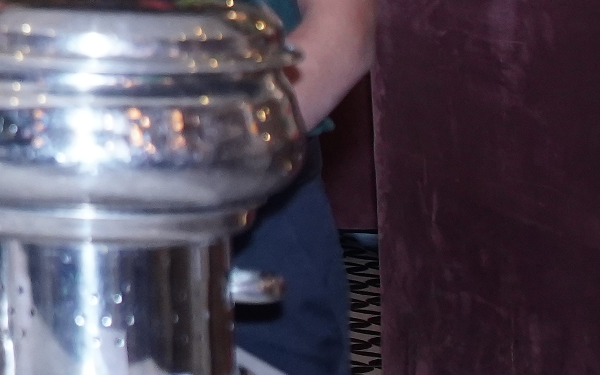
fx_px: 3057
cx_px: -787
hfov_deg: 10.0
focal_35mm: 187
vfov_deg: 6.6
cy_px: -566
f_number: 4
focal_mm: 35
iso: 2500
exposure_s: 1/125
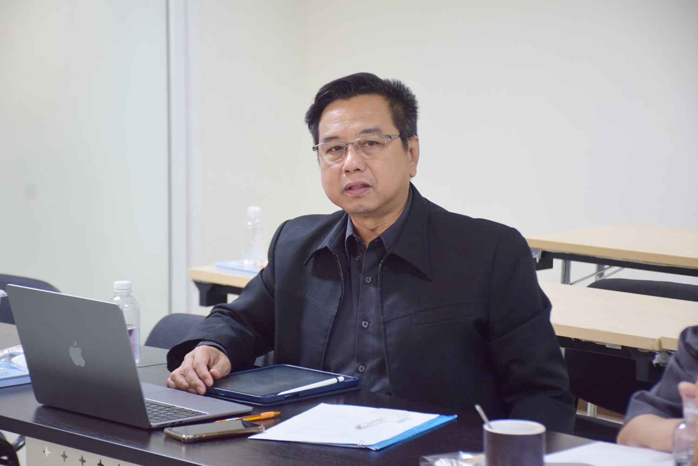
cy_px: 233
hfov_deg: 18.2
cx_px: 349
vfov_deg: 12.2
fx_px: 2181
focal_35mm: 112
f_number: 5
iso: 800
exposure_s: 1/60
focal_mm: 75
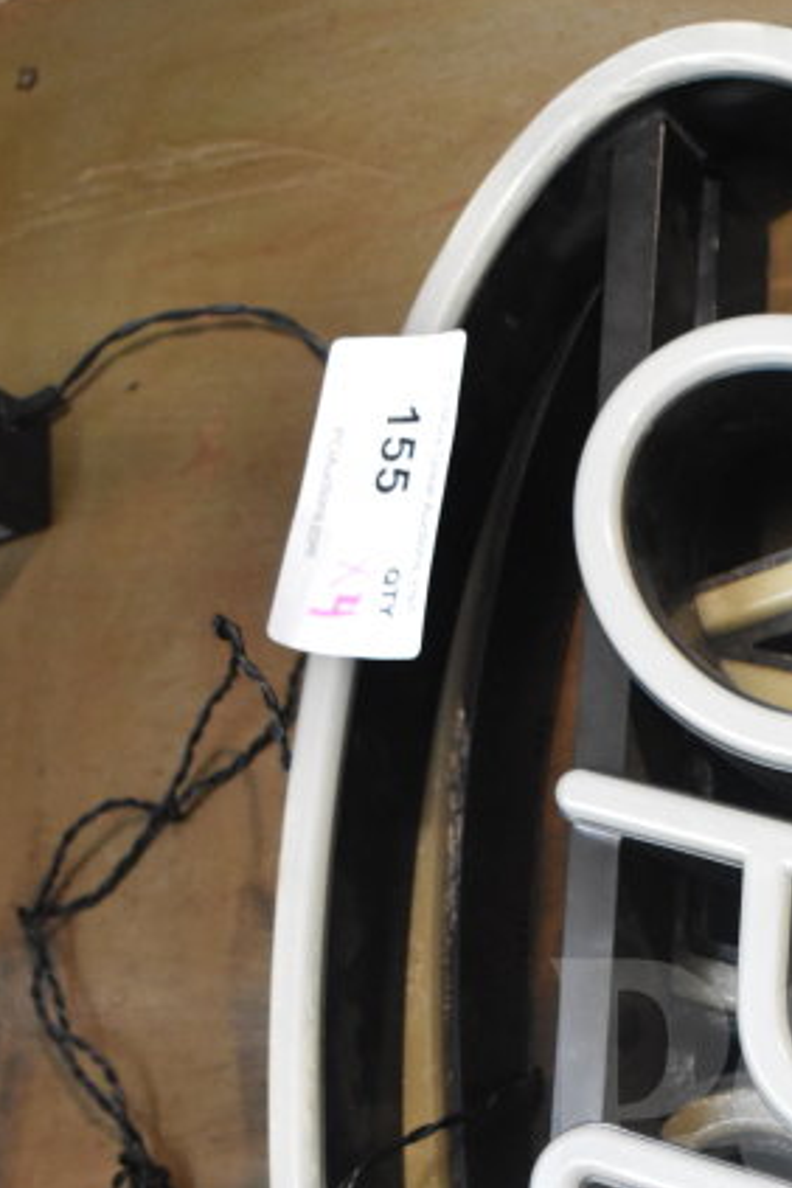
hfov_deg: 14.3
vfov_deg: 21.0
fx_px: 3104
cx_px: 800
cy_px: 1181
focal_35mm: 94
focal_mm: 29
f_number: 4.2
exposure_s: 1/160
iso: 2200
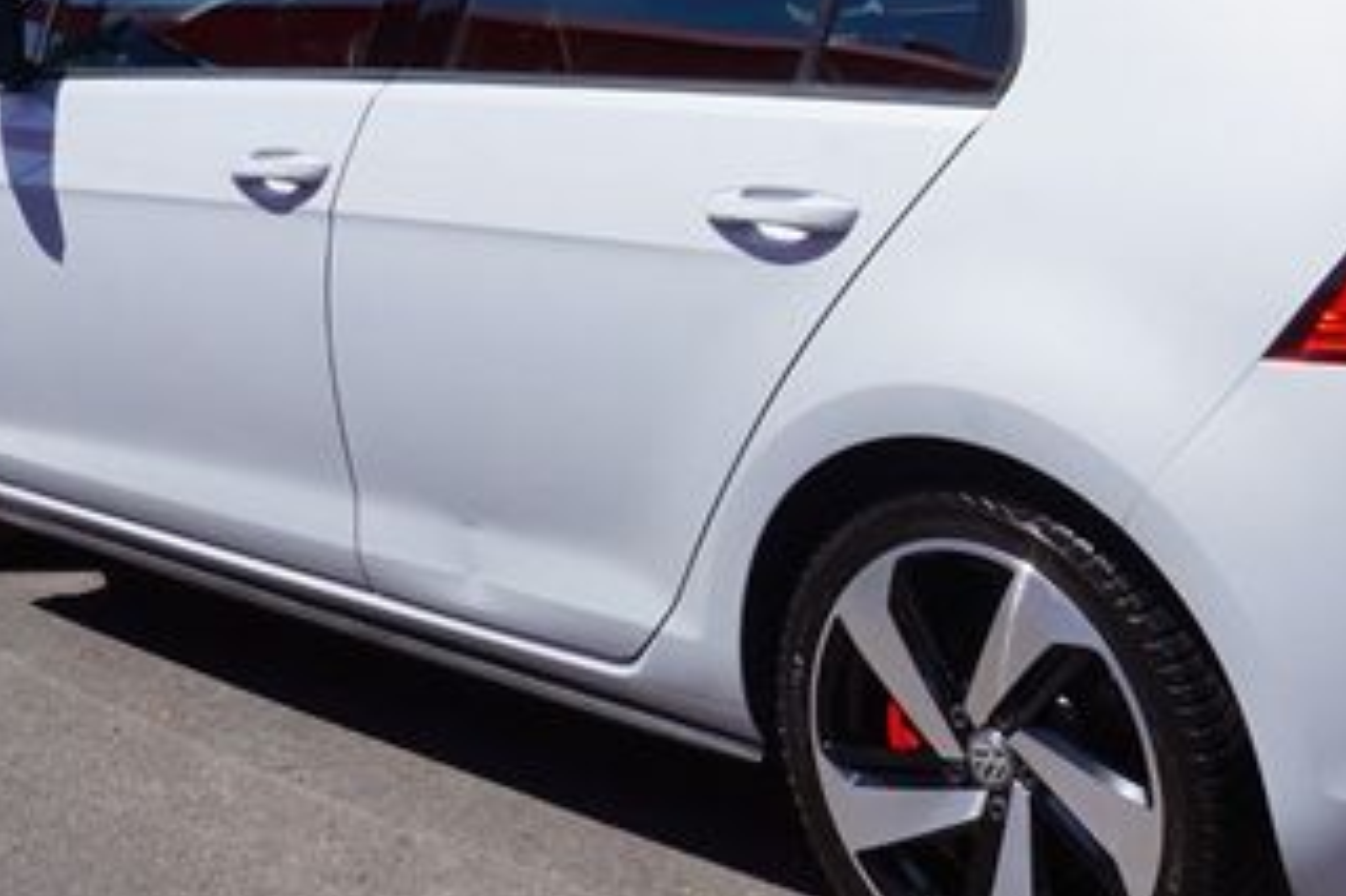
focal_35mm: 63
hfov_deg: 31.7
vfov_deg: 21.5
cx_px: 888
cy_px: 345
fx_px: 2354
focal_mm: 21
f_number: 14
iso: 100
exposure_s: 1/125
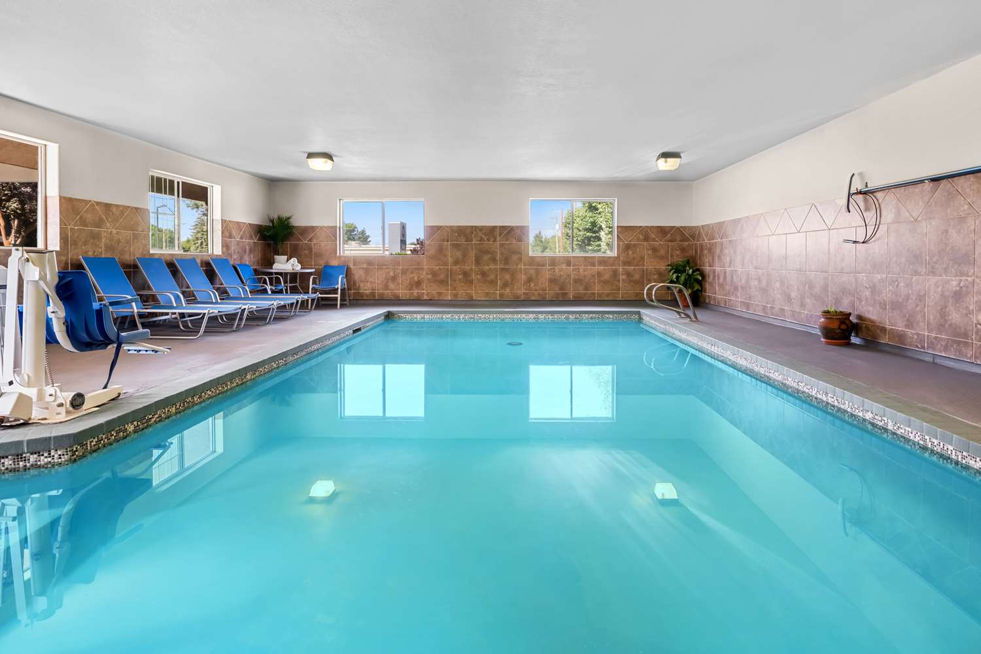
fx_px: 436
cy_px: 327
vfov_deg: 73.7
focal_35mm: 16
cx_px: 490
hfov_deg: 96.7
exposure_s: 1/1.67
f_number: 10
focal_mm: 16
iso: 250
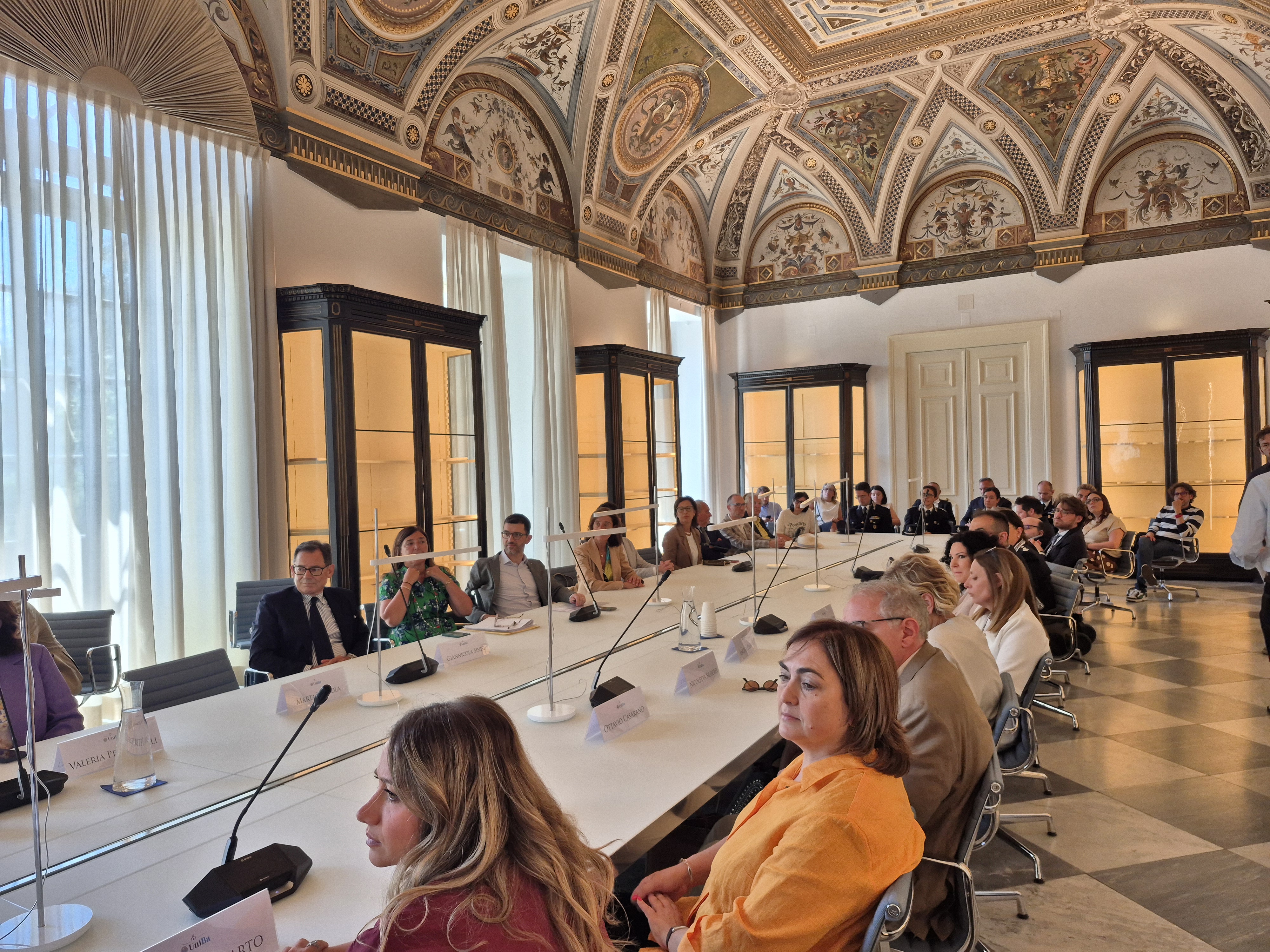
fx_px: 844
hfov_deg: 73.9
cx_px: 635
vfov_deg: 58.9
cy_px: 476
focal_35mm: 23
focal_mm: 5.4
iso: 100
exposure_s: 1/180
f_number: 1.8
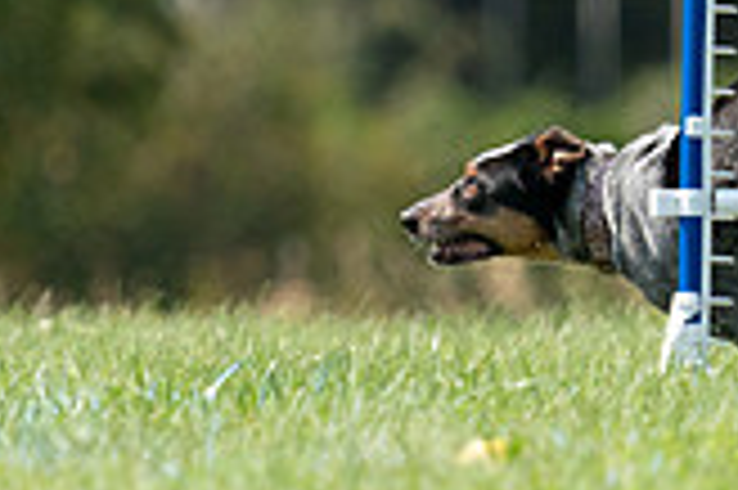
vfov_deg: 0.8
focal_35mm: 1678
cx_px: 378
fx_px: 34364
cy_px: -146
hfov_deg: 1.2
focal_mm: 474
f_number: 6.3
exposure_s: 1/4000
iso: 1600
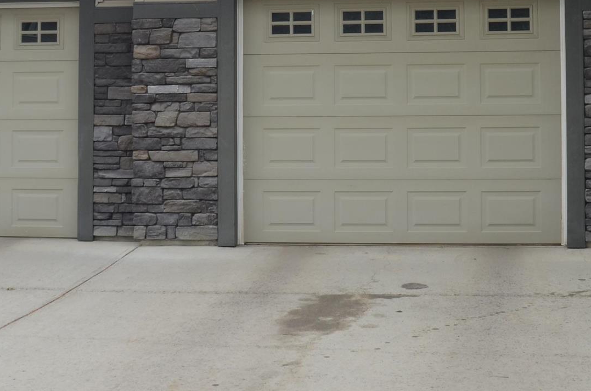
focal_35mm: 77
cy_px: 58
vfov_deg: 17.4
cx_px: 305
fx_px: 1261
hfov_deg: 26.4
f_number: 8
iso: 200
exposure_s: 1/250
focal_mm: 18
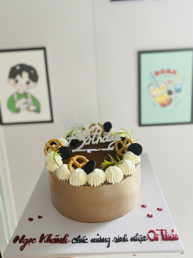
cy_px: 129
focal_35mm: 26
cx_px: 96
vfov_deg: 67.3
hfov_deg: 53.1
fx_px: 193
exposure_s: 1/100
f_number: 1.8
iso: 125
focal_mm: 4.25
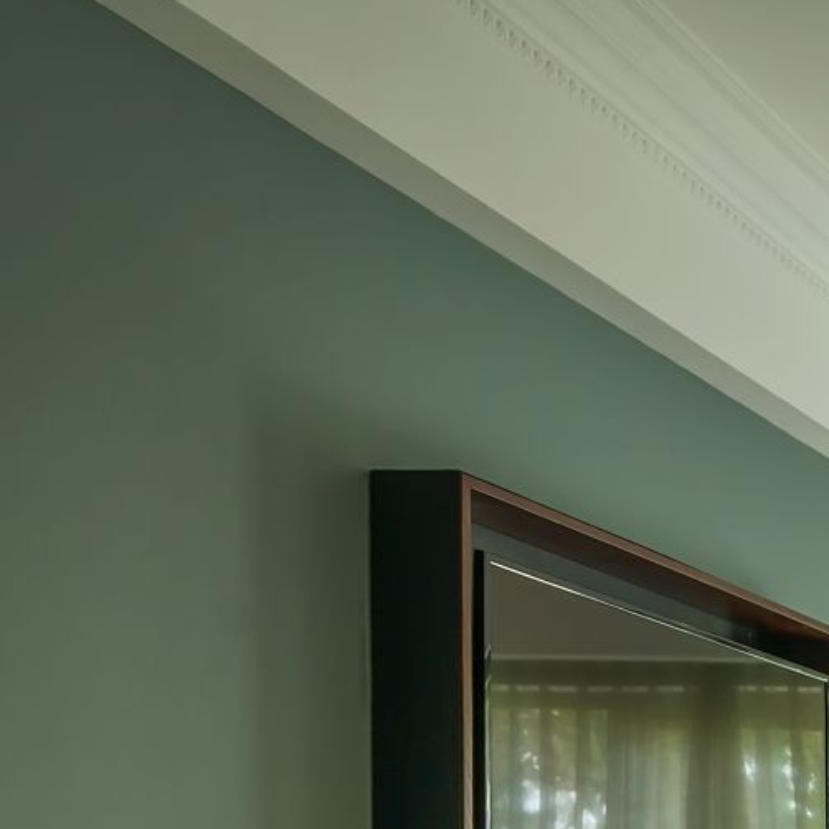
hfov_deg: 18.8
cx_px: 1625
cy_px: 1018
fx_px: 1653
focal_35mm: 61
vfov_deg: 25.1
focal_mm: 18
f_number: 6.3
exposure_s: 1/25
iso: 500
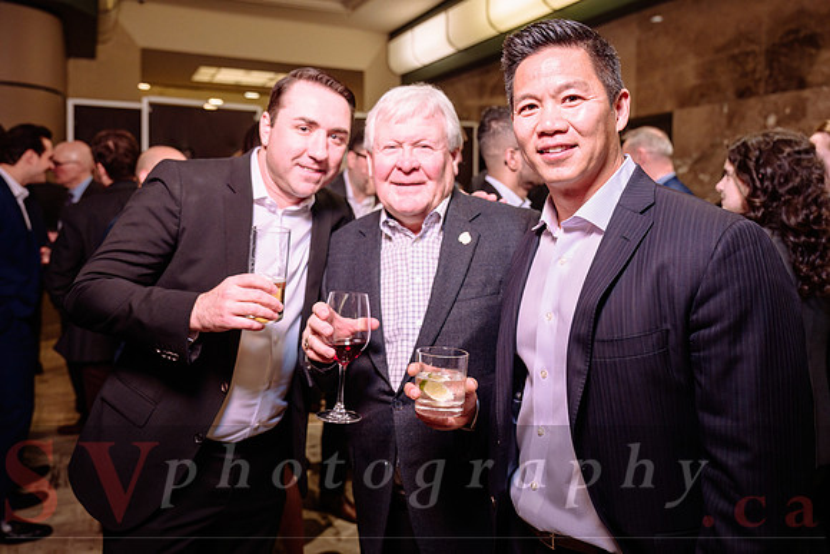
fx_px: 686
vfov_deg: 43.8
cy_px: 237
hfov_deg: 62.3
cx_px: 415
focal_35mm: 30
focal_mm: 26
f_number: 3.2
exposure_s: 1/100
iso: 800
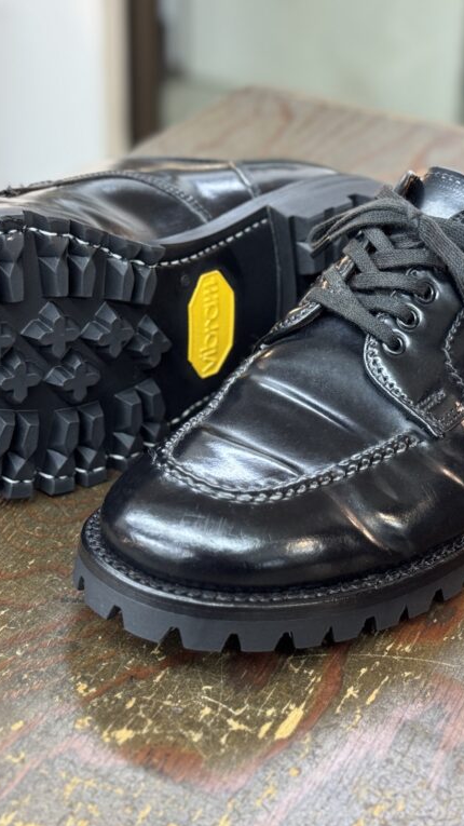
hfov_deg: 17.2
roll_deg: -0.6
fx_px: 1532
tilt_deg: -31.7
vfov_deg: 30.2
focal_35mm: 70
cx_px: 236
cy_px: 414
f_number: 1.78
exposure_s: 1/40
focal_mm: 6.76
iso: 250
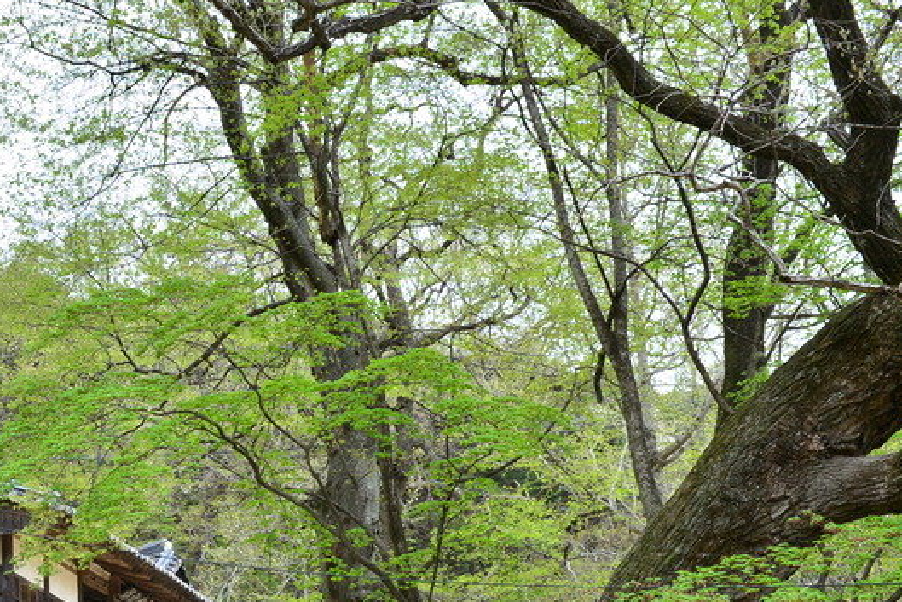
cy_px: 501
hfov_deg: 23.4
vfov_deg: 16.5
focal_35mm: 82
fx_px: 2055
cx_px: -70
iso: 400
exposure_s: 1/200
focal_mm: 31
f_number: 9
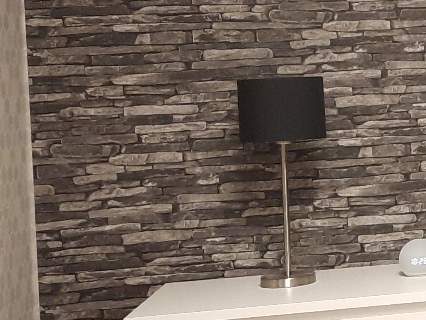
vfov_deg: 16.0
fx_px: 1132
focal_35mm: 92
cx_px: 636
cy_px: 82
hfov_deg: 18.8
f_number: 2
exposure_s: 1/33
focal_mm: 4.6
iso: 341
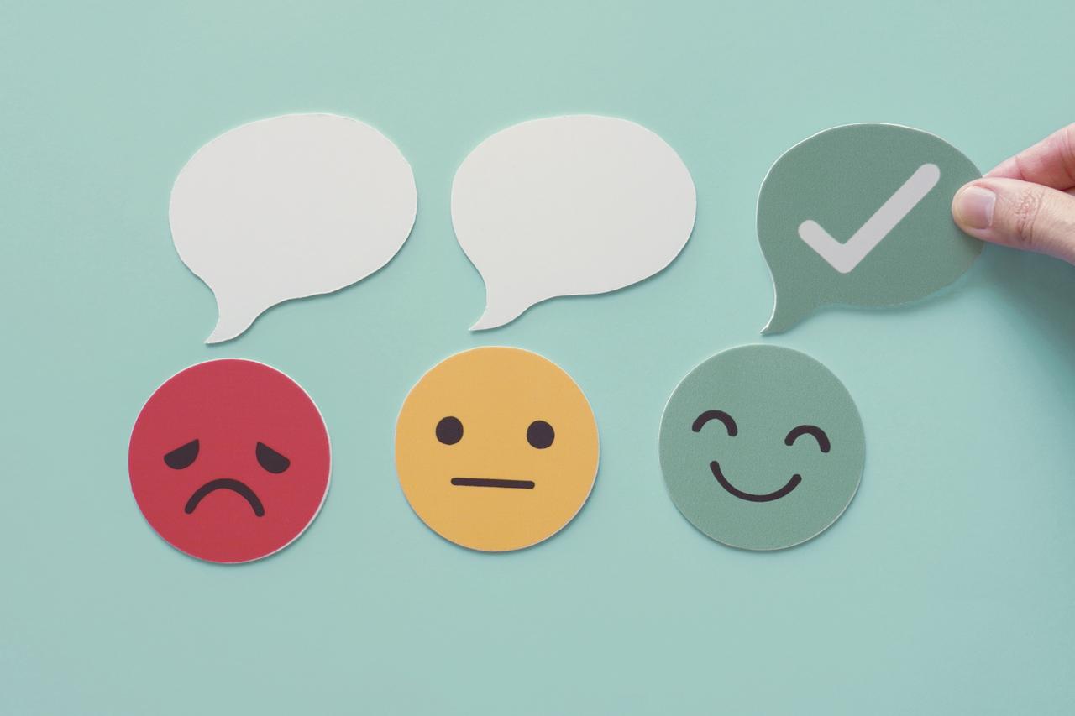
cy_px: 358
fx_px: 1791
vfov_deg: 22.6
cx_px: 538
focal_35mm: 60
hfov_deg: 33.4
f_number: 4
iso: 250
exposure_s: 1/100
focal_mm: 40
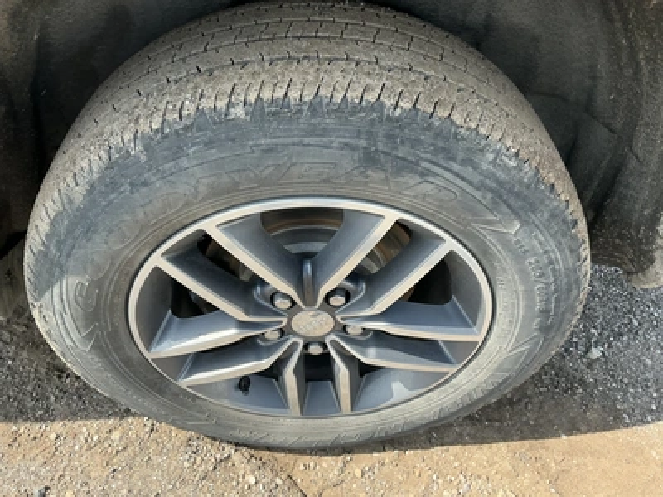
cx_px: 332
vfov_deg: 49.7
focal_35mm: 28
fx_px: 536
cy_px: 248
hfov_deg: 63.4
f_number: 1.8
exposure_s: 1/292
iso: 25
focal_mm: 3
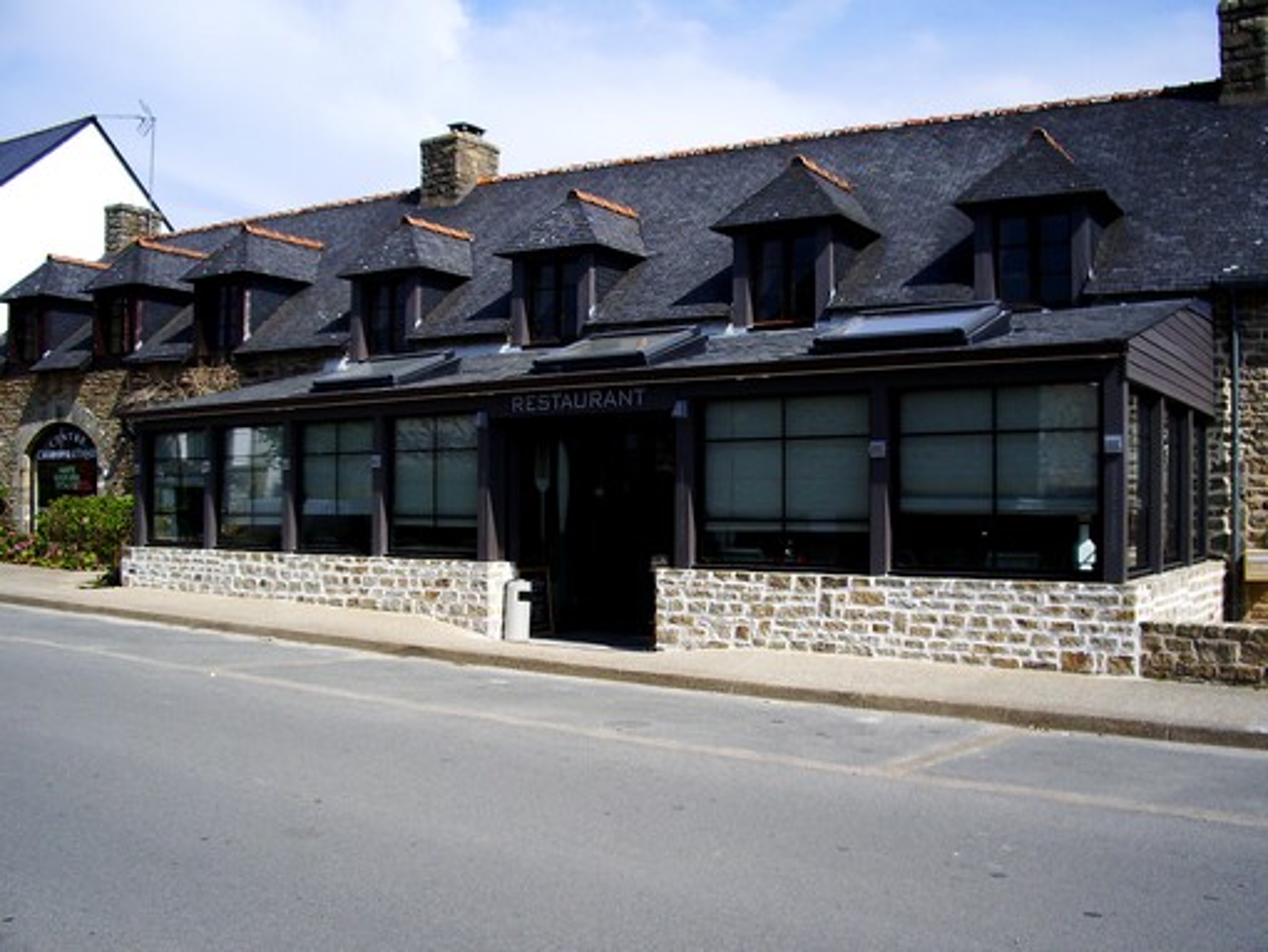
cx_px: 634
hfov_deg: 52.6
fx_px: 1283
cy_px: 476
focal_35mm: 35
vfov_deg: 40.7
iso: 80
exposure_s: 1/800
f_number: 4.3
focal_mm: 5.8
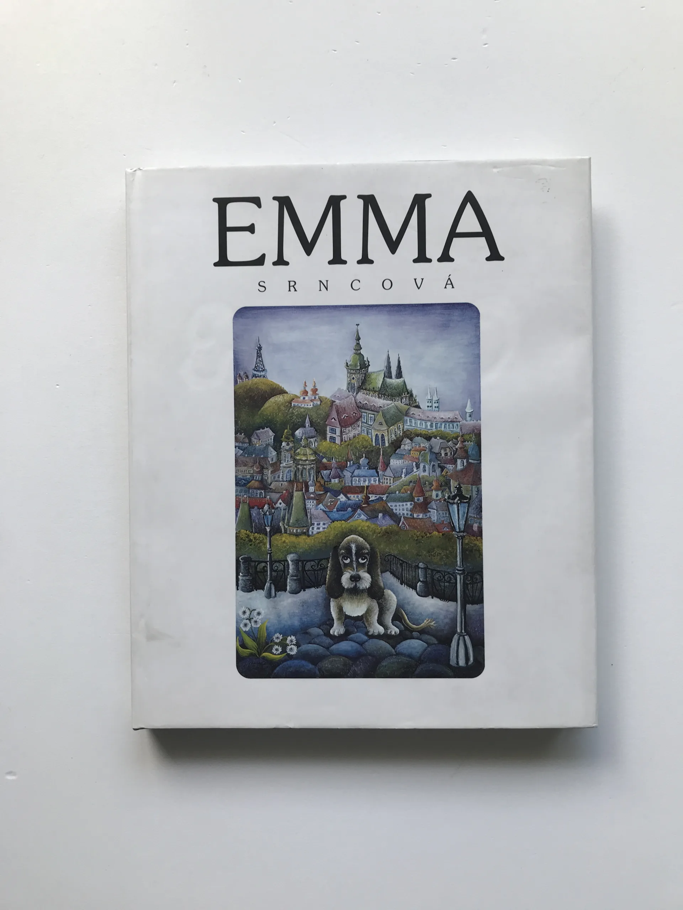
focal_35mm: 28
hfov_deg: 49.7
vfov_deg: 63.4
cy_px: 455
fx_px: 737
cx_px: 342
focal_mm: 3.99
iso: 25
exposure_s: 1/100
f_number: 1.8
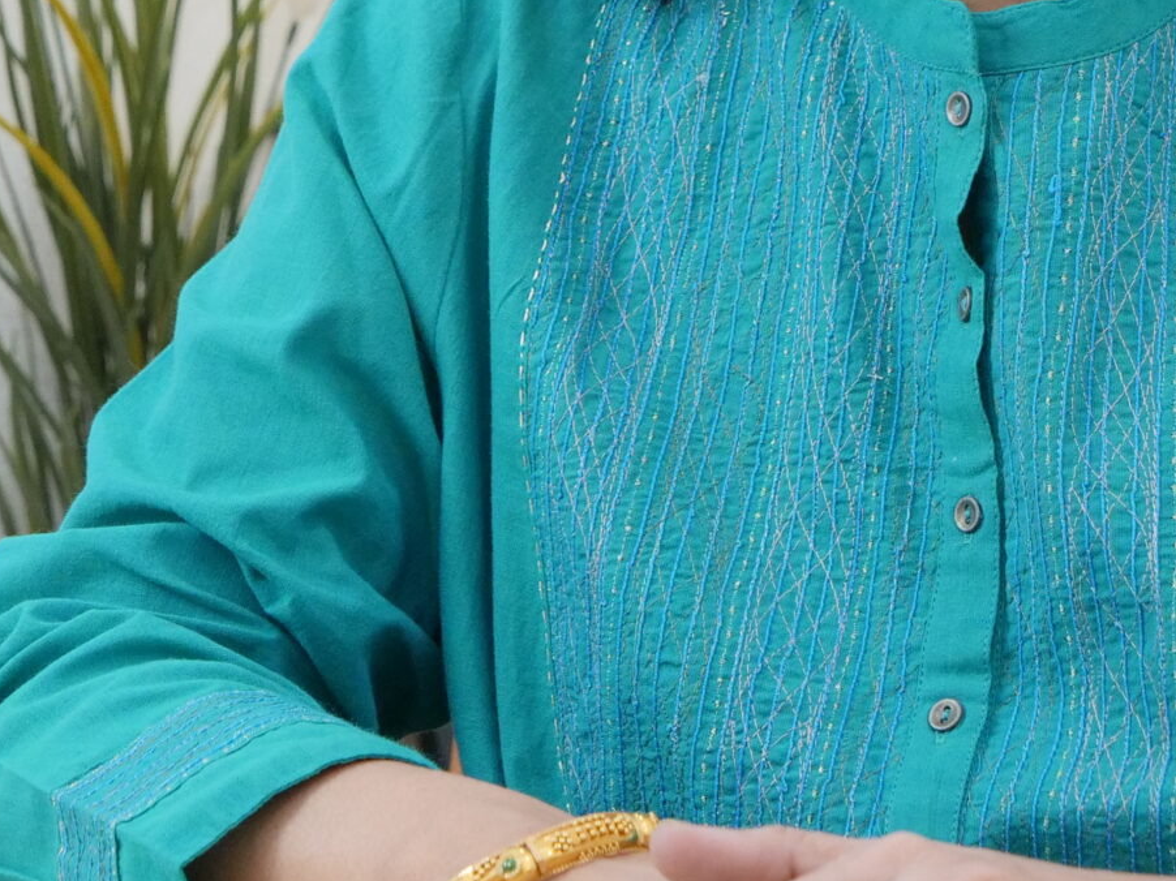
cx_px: 218
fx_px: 5978
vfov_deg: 8.4
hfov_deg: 11.2
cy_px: -13
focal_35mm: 176
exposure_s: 1/80
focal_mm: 31
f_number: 3.7
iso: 1000
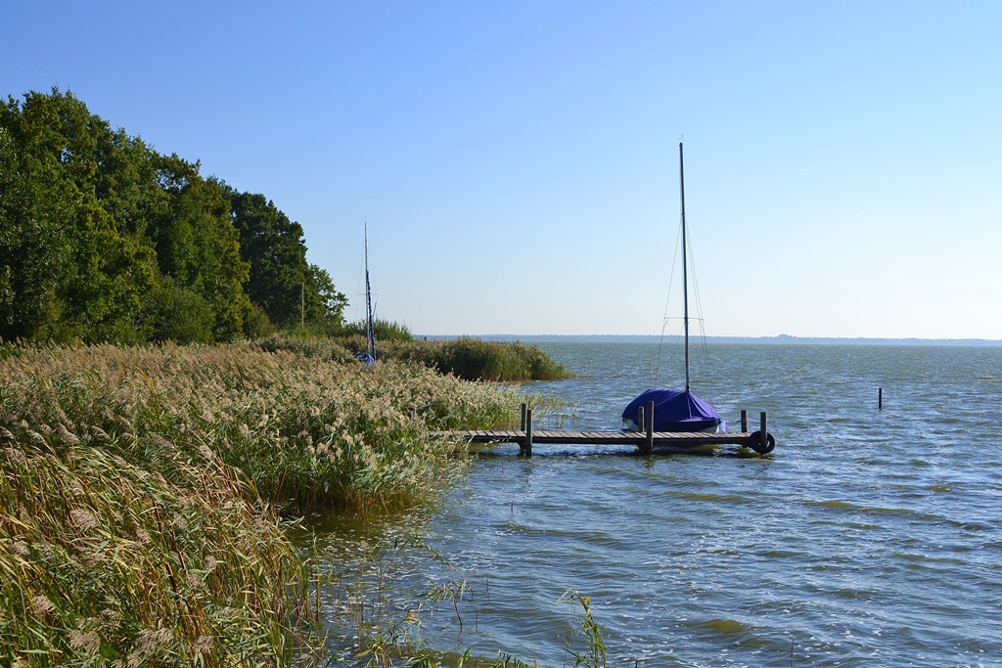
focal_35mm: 42
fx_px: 1169
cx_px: 501
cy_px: 334
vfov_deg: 31.9
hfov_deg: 46.4
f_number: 6.3
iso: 400
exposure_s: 1/1600
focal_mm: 28
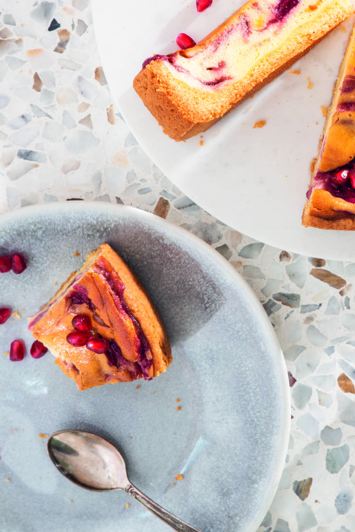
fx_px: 1596
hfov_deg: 12.6
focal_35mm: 108
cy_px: 119
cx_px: 276
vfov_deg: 18.8
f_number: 9
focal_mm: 65
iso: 80
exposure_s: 1/100
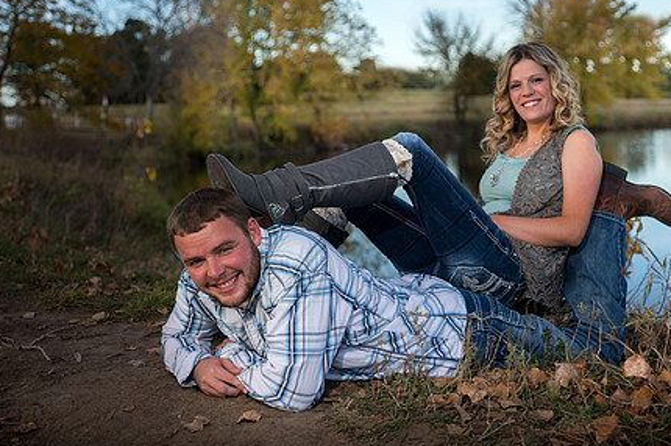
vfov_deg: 25.0
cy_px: 230
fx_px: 1006
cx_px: 420
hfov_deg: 36.7
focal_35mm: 54
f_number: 2.8
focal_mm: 40
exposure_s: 1/640
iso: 200
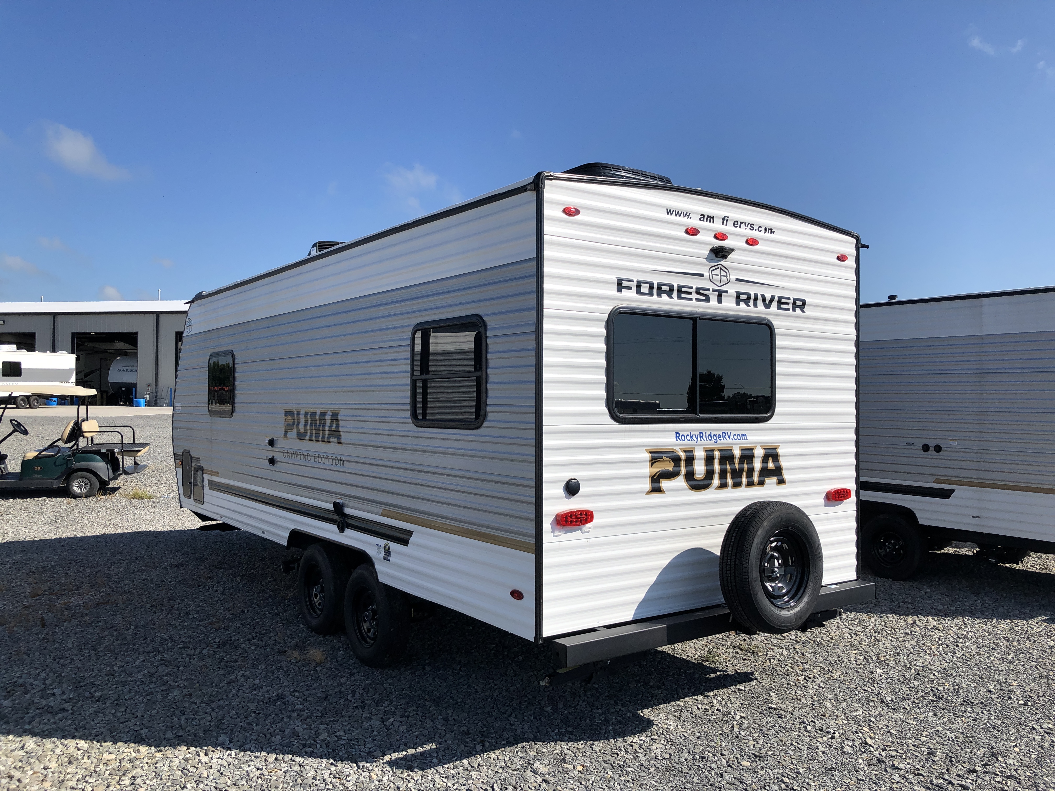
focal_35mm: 28
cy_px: 396
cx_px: 528
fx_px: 853
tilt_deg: -0.6
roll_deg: -0.7
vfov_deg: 49.7
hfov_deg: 63.4
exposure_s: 1/3003
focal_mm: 3.99
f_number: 1.8
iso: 25
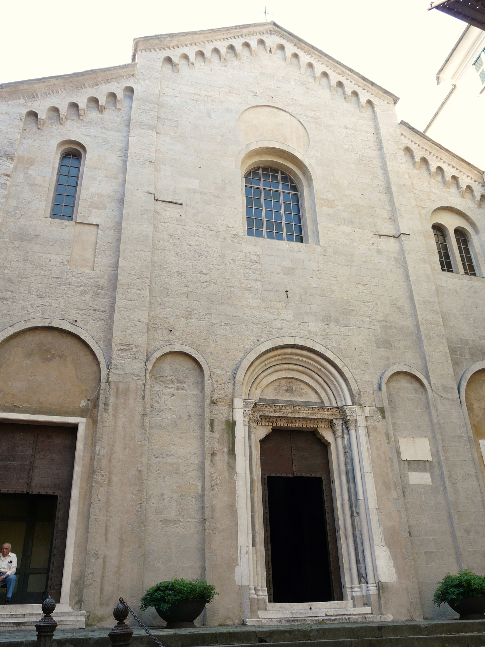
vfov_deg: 60.0
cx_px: 245
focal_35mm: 30
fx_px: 560
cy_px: 322
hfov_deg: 46.8
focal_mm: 4.6
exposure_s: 1/100
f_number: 4
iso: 100
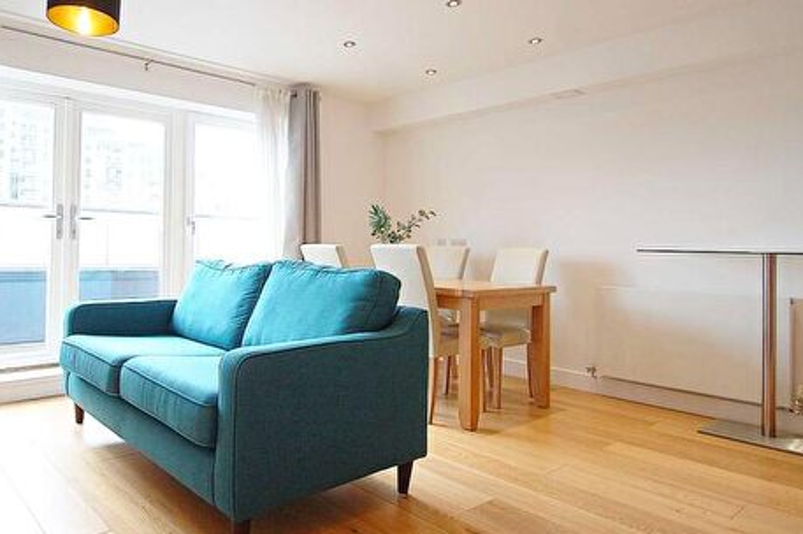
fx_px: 513
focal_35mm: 23
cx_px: 276
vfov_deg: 54.6
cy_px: 213
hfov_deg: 74.1
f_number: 5
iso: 200
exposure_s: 1/100
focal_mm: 10
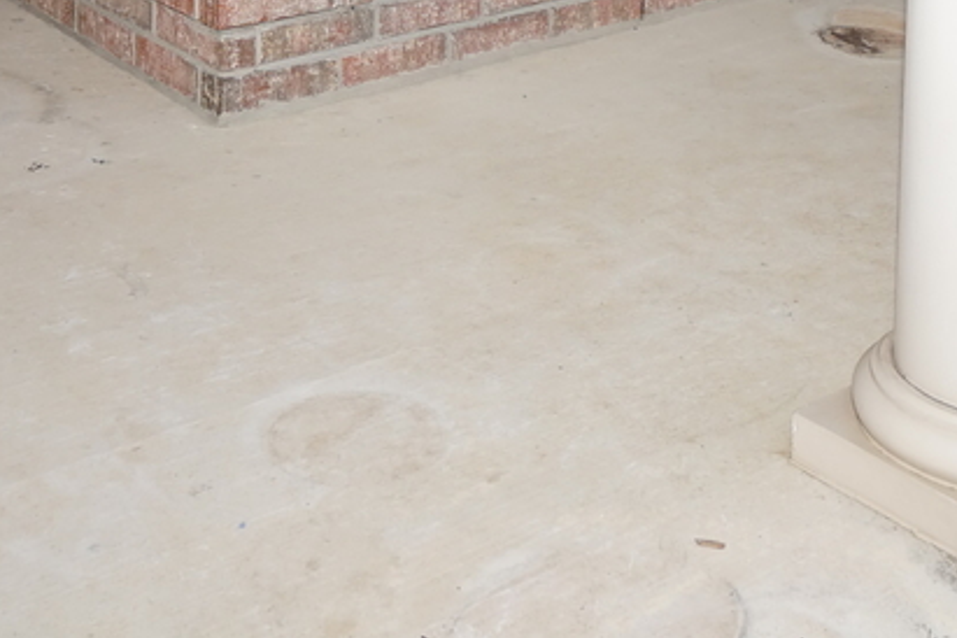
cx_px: 496
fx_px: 1675
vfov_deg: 17.8
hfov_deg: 31.9
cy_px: -468
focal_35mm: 63
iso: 100
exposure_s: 1/160
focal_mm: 11
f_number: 5.6
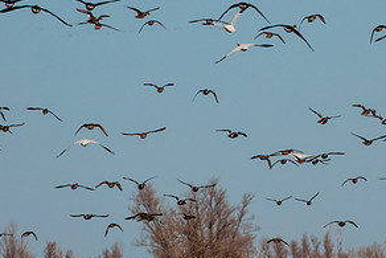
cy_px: 76
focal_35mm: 1092
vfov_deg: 1.3
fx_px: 11714
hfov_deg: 1.9
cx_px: 275
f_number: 8
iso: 100
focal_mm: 195.64
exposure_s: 1/1250
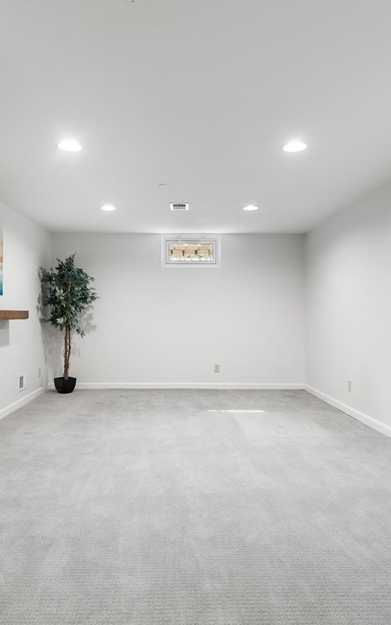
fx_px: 426
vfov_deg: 72.5
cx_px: 175
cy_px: 311
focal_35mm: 25
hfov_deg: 49.2
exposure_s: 1.3
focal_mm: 16
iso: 200
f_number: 8
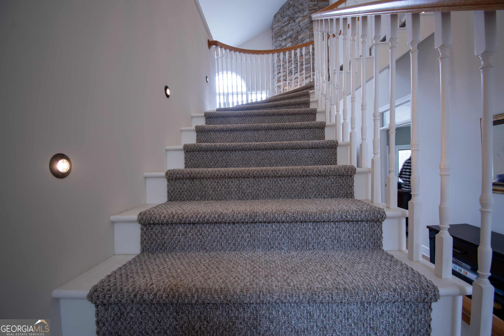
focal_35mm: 15
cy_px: 168
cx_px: 252
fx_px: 210
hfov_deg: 100.4
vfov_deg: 77.3
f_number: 4.5
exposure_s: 1/20
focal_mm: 10
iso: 250
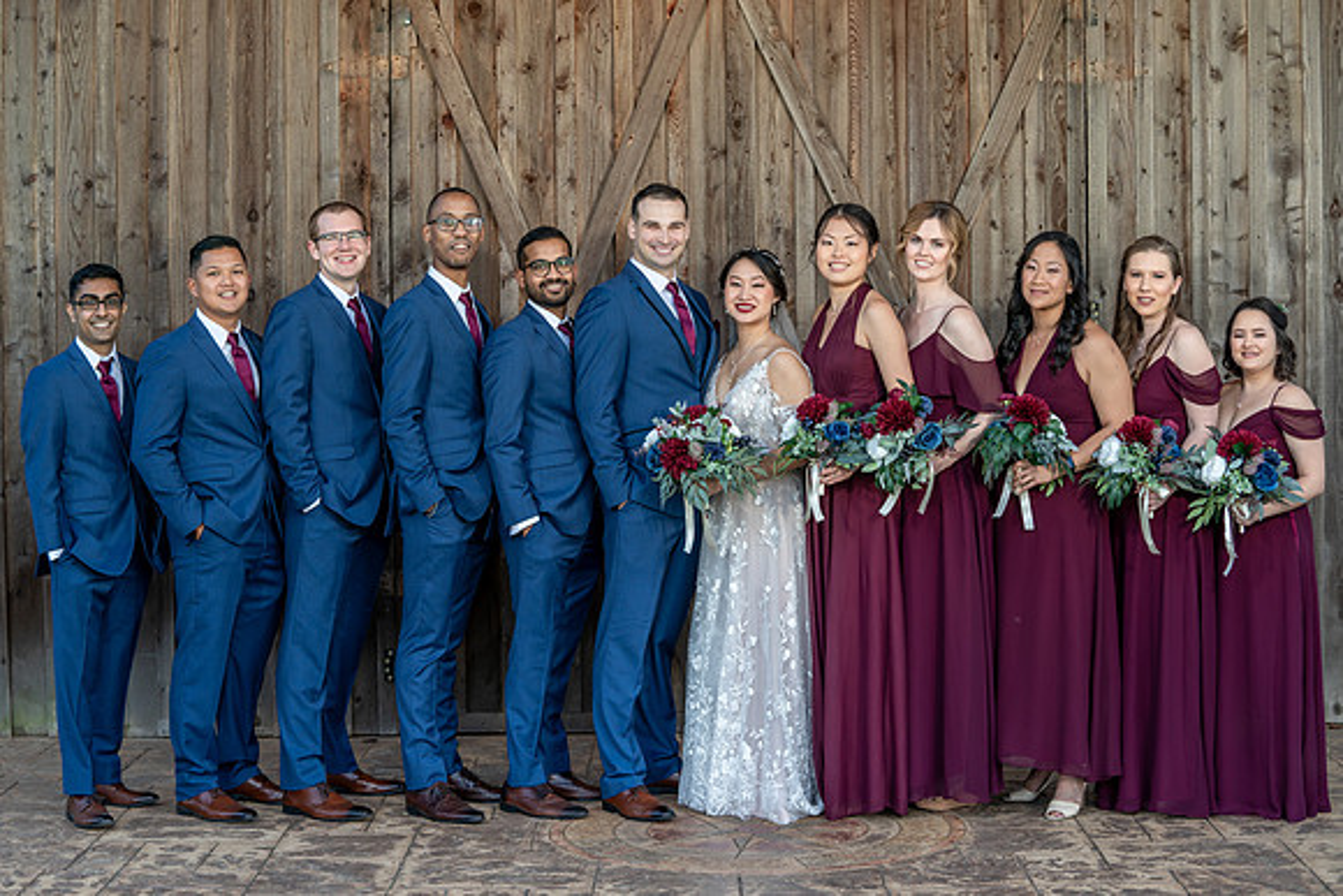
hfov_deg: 28.2
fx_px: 2669
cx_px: 658
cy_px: 440
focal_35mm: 72
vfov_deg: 19.1
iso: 160
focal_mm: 70
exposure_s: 1/250
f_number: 4
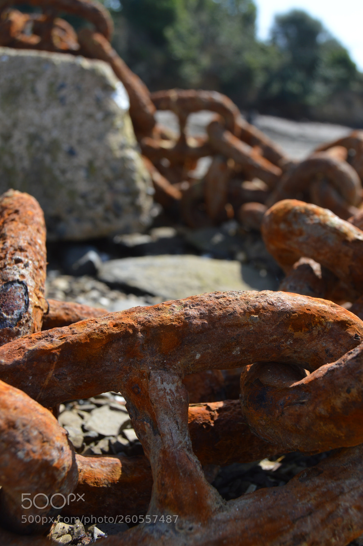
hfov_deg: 34.2
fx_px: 591
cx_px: 182
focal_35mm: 39
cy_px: 273
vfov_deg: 49.6
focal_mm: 26
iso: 100
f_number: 7.1
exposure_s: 1/200
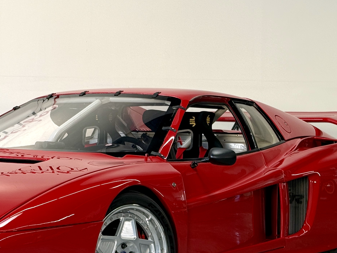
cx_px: 63
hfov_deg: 18.7
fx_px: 1013
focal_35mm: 104
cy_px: 115
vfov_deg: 14.2
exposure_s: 1/121
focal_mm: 6.76
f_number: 1.78
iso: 64
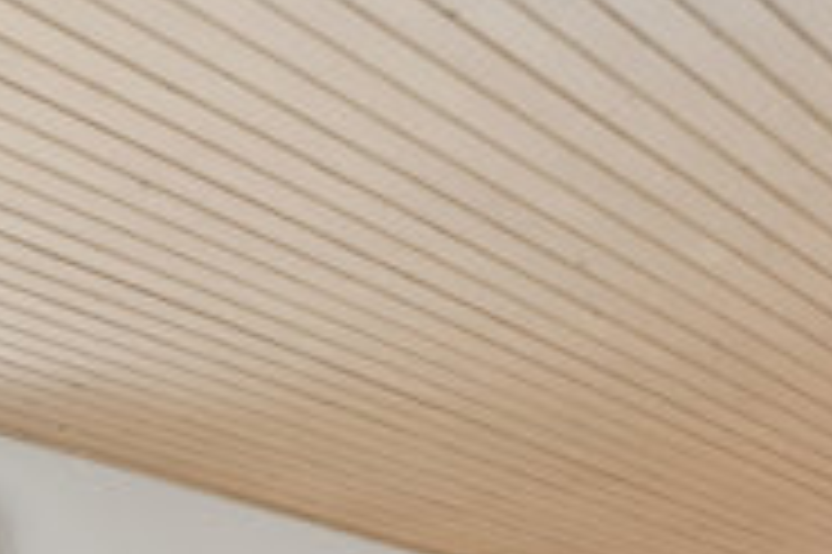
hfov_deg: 30.8
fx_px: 1501
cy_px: 939
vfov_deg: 17.6
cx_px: 526
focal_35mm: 65
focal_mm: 15
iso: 400
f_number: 10
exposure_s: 1/3.33
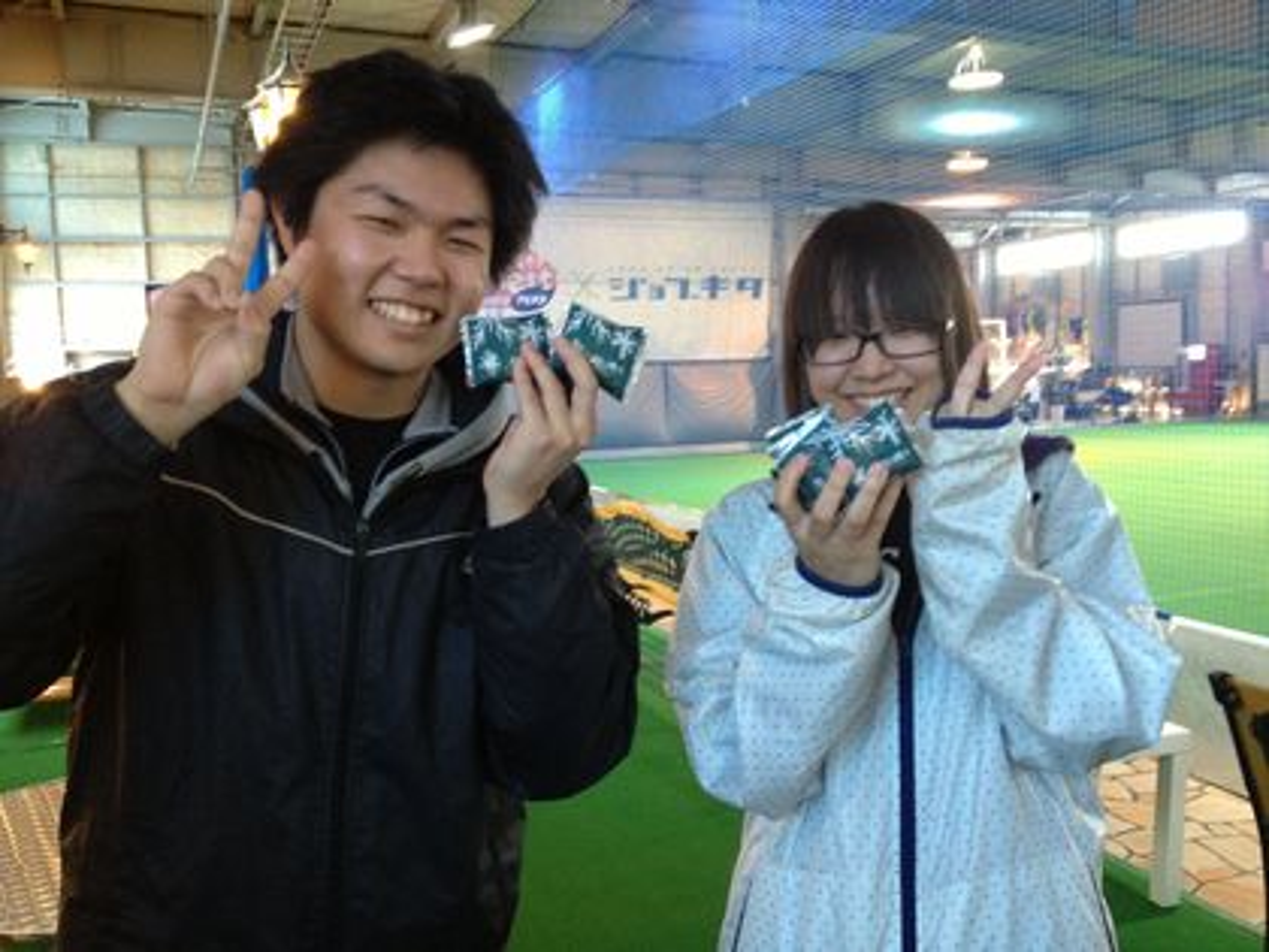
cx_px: 634
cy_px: 476
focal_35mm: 35
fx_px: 1283
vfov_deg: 40.7
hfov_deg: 52.6
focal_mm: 4.28
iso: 250
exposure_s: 1/20
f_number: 2.4
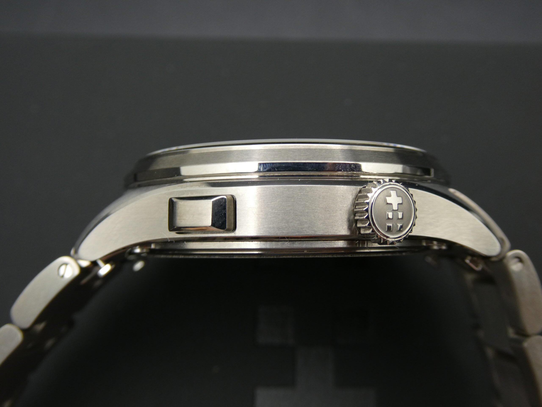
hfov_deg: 46.8
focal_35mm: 40
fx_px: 626
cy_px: 204
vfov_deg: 36.0
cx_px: 271
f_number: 3.8
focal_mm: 7.2
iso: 125
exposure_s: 1/80
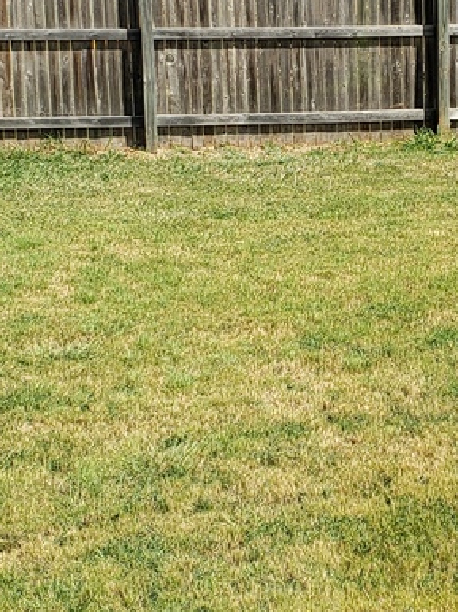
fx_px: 1713
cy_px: 182
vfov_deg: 20.1
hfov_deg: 15.1
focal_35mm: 97
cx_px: 407
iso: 50
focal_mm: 4.3
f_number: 2.4
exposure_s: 1/558
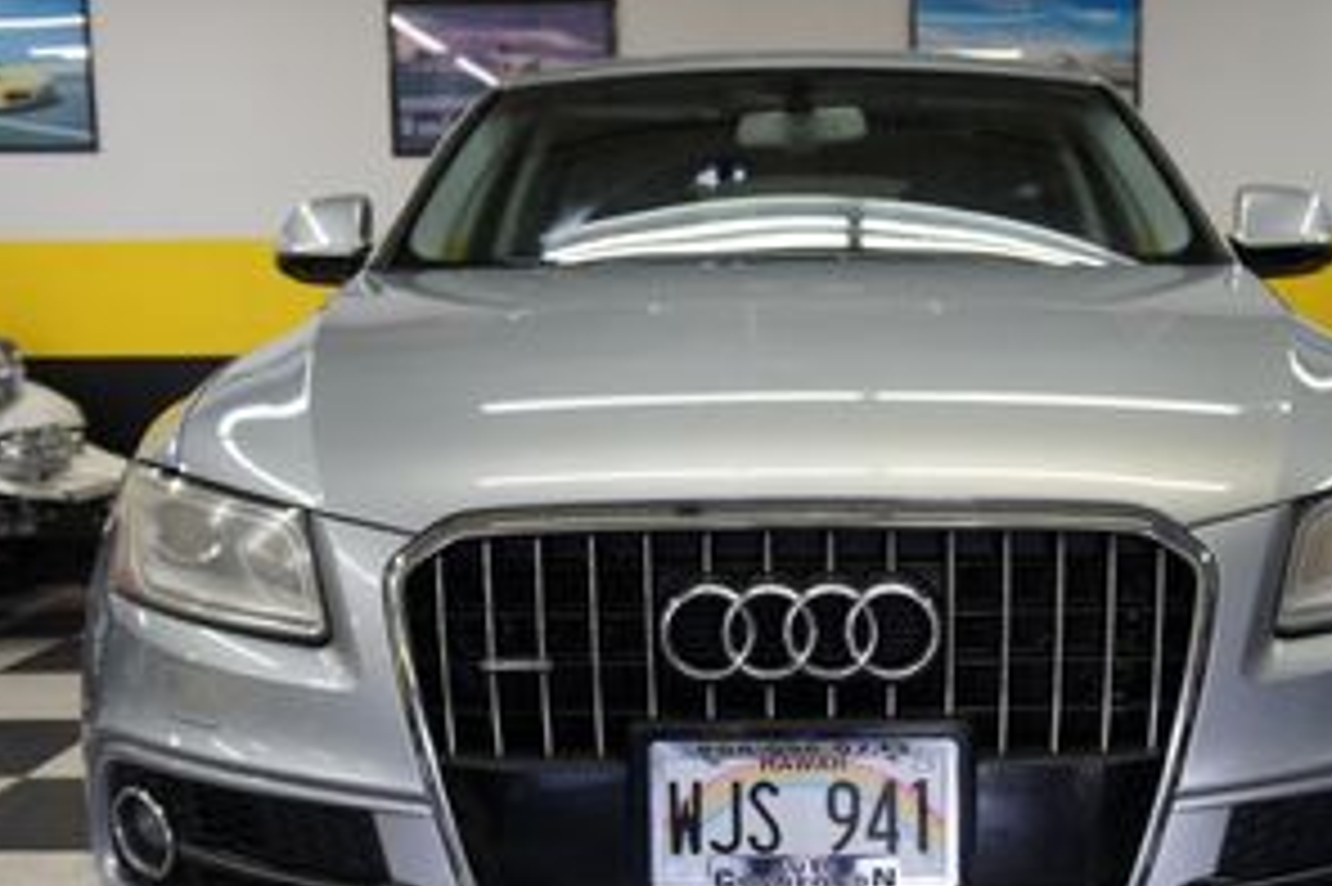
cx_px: 792
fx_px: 1726
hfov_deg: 42.0
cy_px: 589
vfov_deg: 28.6
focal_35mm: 47
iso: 200
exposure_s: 1/40
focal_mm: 23
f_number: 4
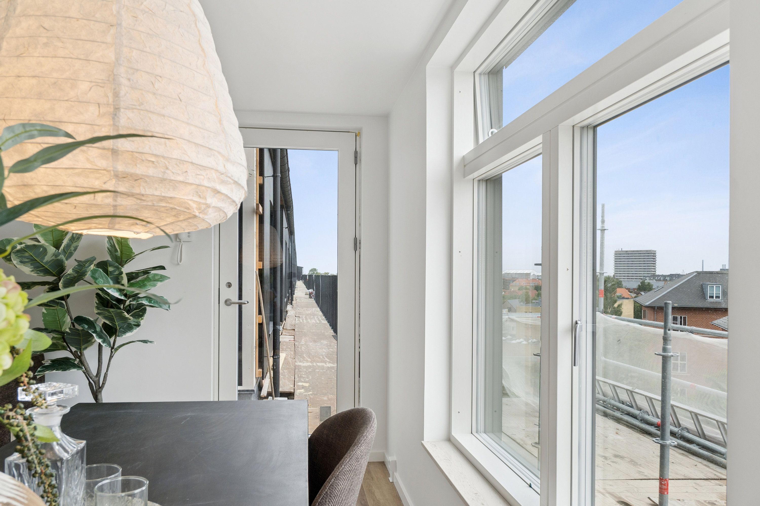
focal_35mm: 26
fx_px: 554
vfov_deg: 49.1
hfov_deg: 68.9
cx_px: 380
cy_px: 253
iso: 200
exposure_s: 1/50
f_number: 8
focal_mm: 17.5
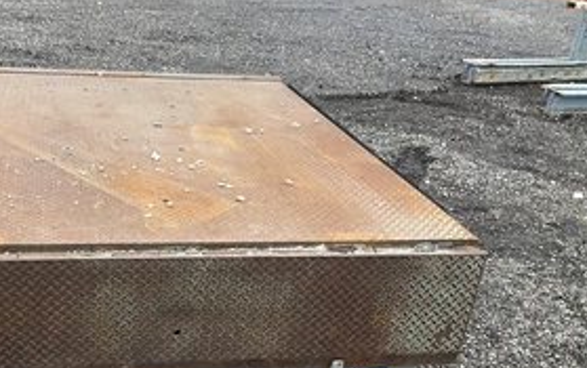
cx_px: 179
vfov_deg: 29.1
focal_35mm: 44
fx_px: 705
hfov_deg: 44.3
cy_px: 238
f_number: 1.8
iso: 25
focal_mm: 3
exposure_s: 1/365
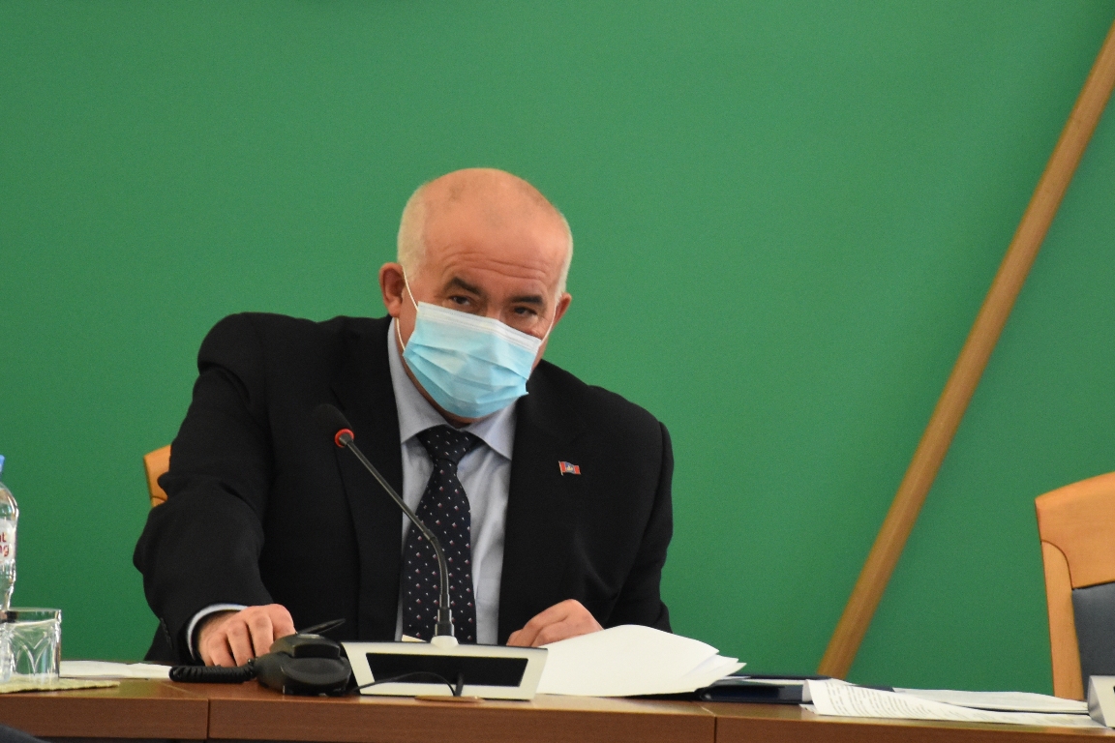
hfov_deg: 9.8
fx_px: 6504
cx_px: 558
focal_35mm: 210
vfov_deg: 6.5
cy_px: 372
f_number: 5.6
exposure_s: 1/125
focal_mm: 140
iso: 2500
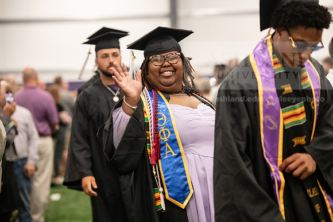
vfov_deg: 11.0
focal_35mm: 125
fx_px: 1156
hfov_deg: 16.4
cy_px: 111
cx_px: 166
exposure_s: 1/200
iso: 3200
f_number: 3.2
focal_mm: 125
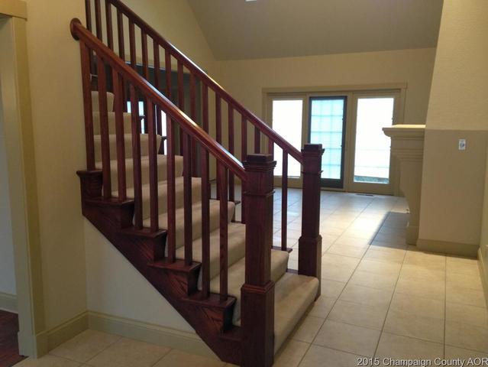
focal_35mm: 33
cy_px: 184
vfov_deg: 43.0
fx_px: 465
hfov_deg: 55.3
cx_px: 244
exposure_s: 1/20
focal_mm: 4.13
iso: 200
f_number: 2.4
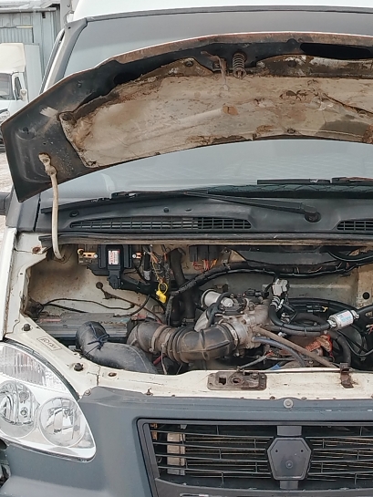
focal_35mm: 88
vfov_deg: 22.2
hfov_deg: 16.7
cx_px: 295
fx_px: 1264
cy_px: 278
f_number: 1.75
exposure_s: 1/100
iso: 111
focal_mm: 5.25
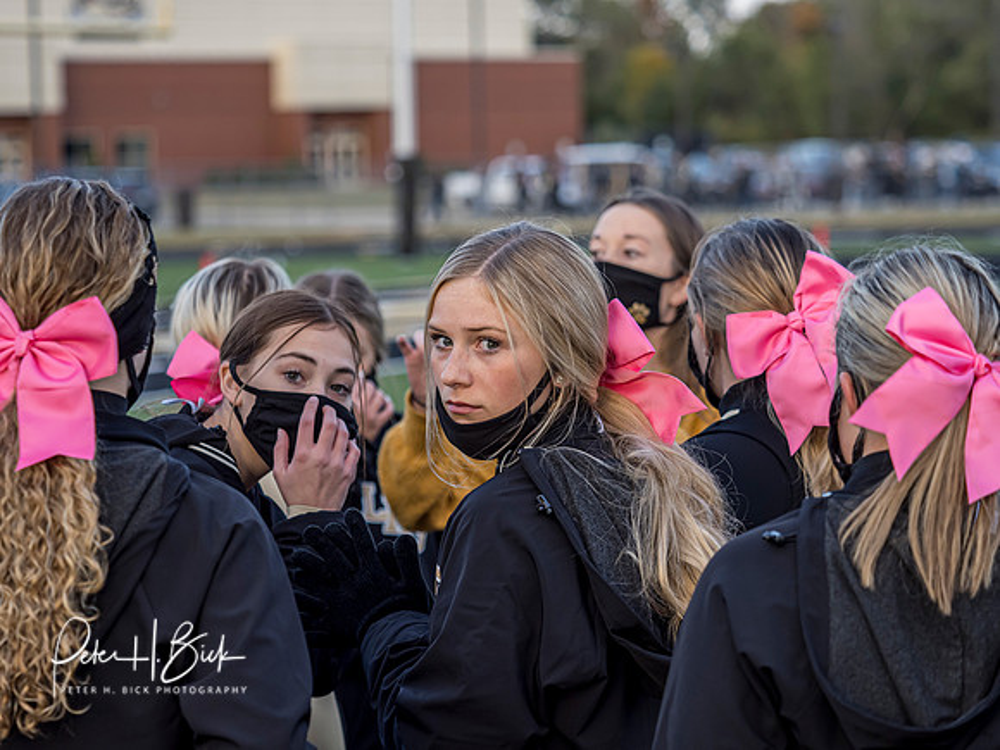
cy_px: 375
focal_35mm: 140
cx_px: 500
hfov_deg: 14.1
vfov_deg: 10.6
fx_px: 4044
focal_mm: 70
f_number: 2.8
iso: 500
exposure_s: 1/640
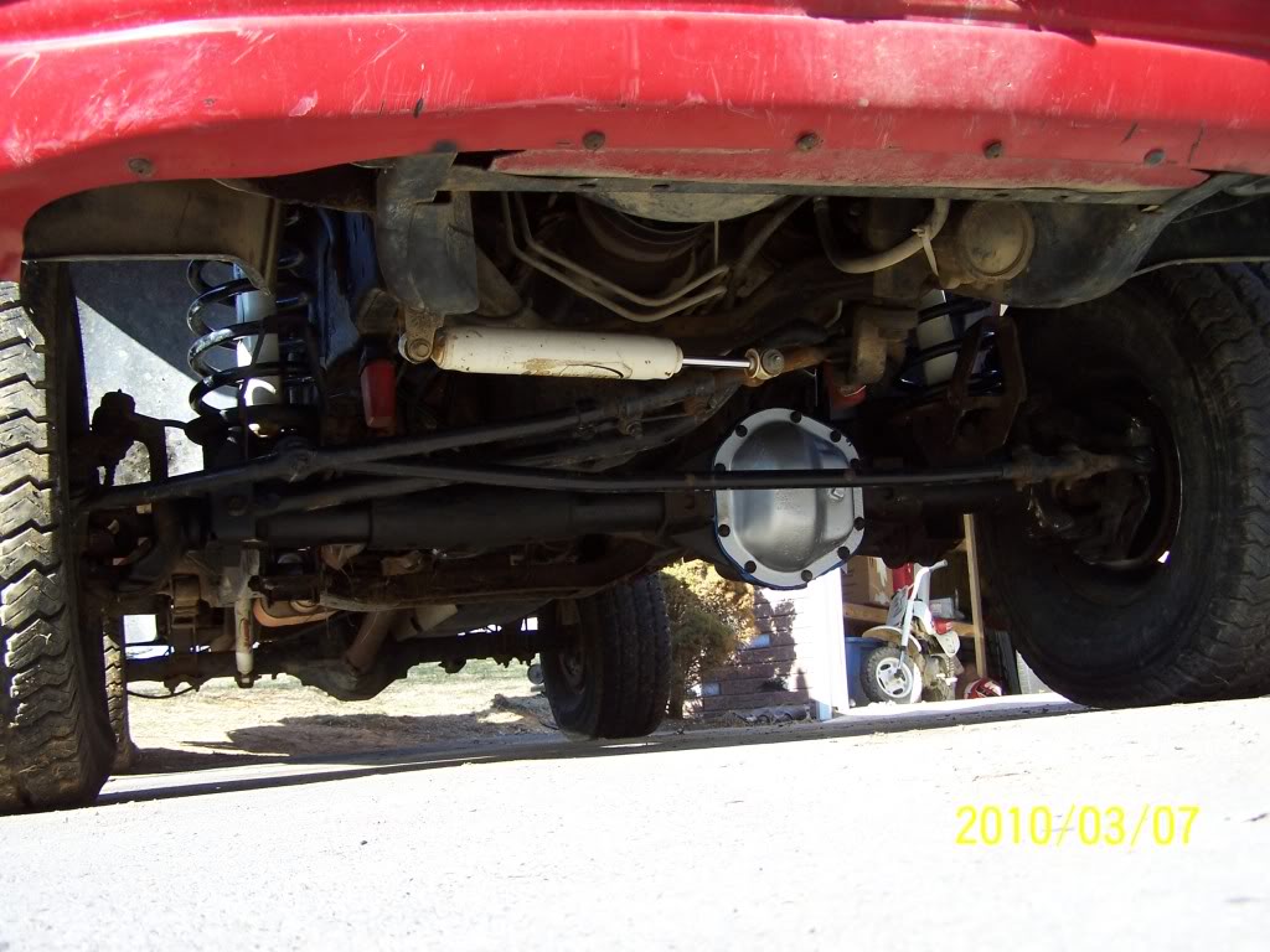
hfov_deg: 49.0
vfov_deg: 37.7
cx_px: 635
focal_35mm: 38
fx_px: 1394
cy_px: 476
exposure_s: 1/250
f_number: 2.8
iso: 80
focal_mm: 6.3
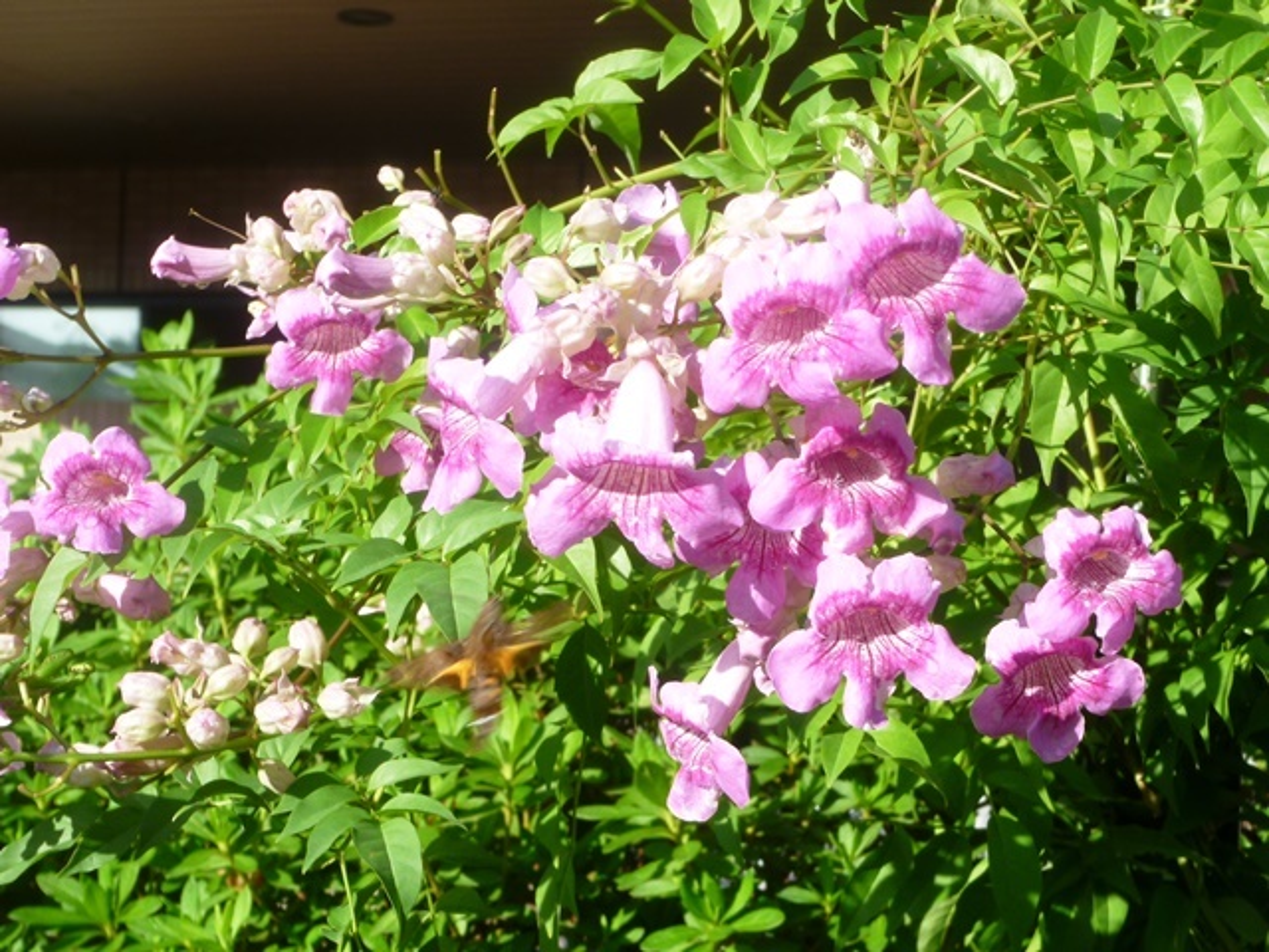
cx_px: 634
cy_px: 476
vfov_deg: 22.6
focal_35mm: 65
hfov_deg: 29.8
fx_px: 2383
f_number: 4.8
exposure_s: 1/200
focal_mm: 11.6
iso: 80
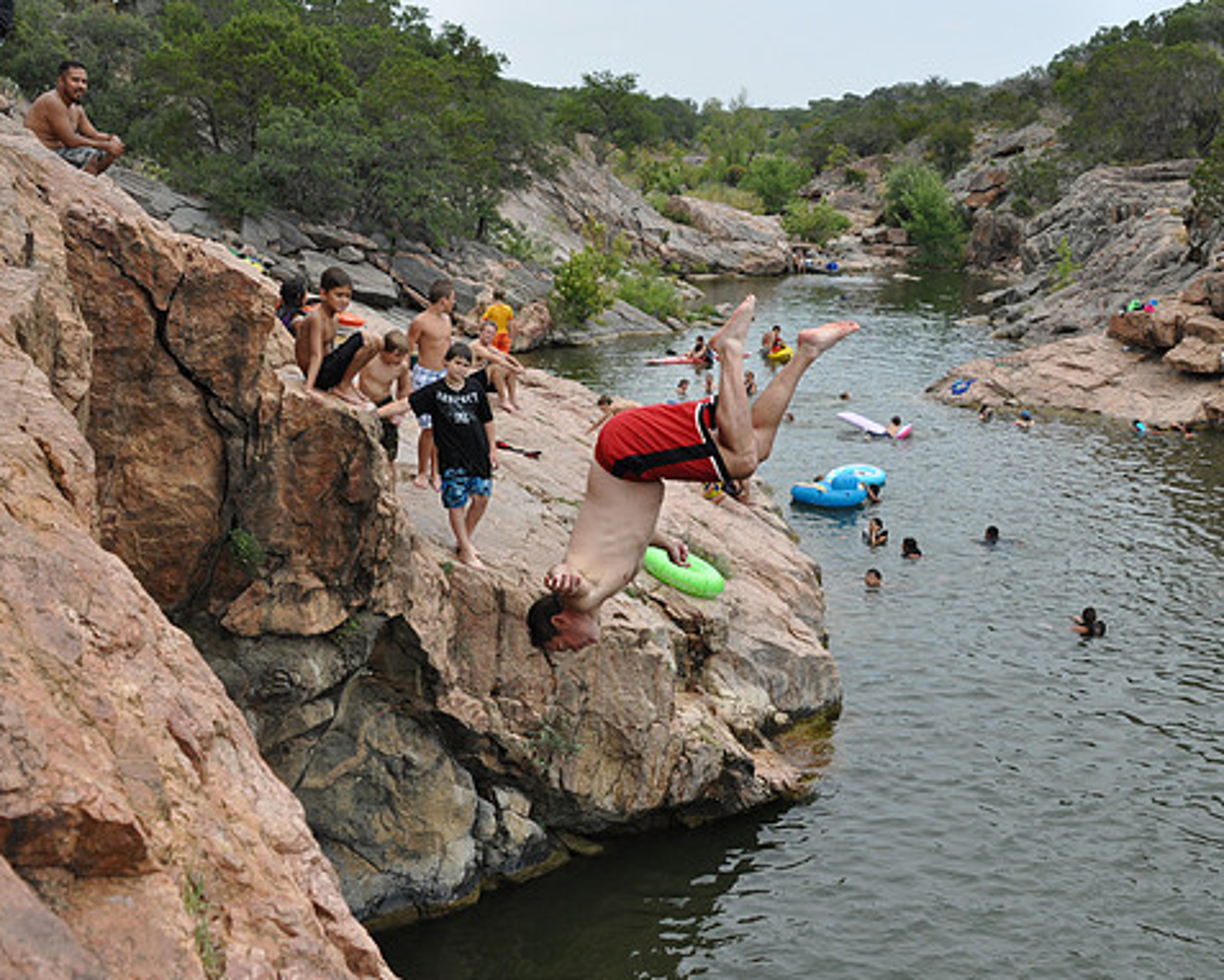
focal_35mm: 41
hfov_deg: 44.8
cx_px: 608
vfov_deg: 36.5
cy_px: 489
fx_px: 1486
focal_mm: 24
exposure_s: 1/1600
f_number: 5.6
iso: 400
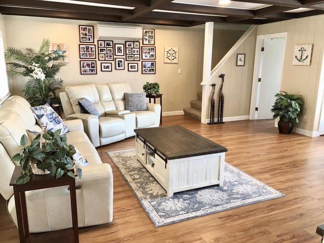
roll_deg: +0.2
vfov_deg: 49.7
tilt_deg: -13.5
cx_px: 162
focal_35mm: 28
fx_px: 262
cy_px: 122
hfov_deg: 63.4
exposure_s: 1/17
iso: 40
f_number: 1.8
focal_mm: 4
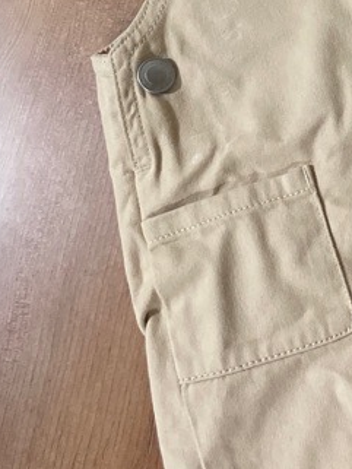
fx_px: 1097
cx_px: 537
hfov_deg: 16.5
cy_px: -70
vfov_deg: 22.5
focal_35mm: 81
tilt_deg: -75.3
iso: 500
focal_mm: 4.2
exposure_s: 1/46
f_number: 1.6
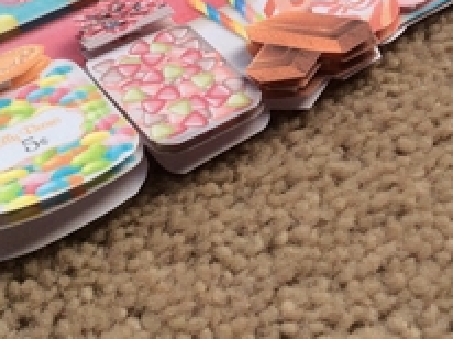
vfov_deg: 20.5
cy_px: 24
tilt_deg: -43.7
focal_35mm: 70
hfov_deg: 27.8
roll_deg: +2.6
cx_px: 222
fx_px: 915
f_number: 2.4
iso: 40
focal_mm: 3.3
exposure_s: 1/100
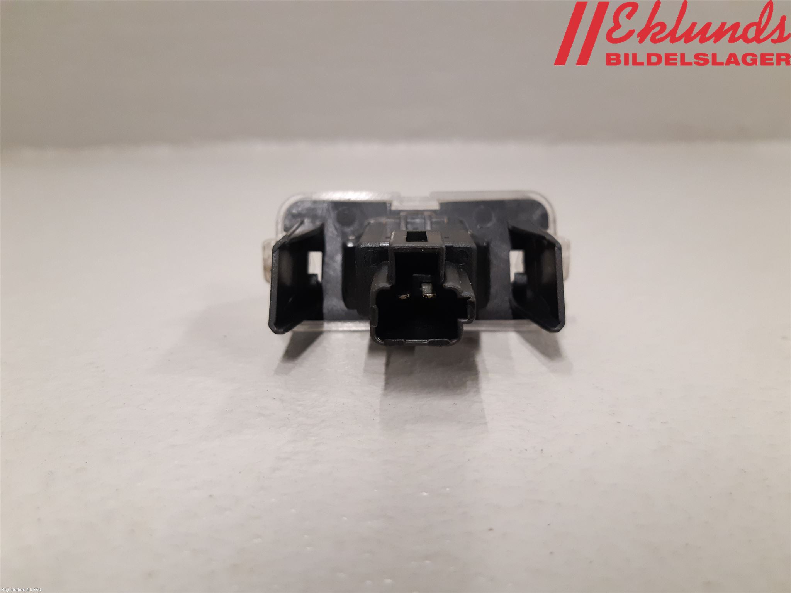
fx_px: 594
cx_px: 396
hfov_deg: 67.3
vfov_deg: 53.1
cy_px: 296
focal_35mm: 26
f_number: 1.7
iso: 250
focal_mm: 3.93
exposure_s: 1/50
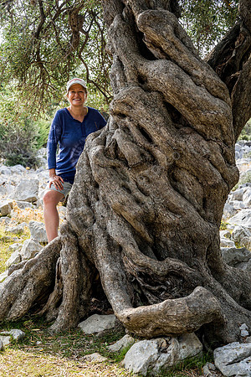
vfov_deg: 28.8
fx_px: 732
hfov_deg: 19.5
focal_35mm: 70
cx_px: 126
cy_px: 188
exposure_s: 1/400
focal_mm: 70
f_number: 5.6
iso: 640
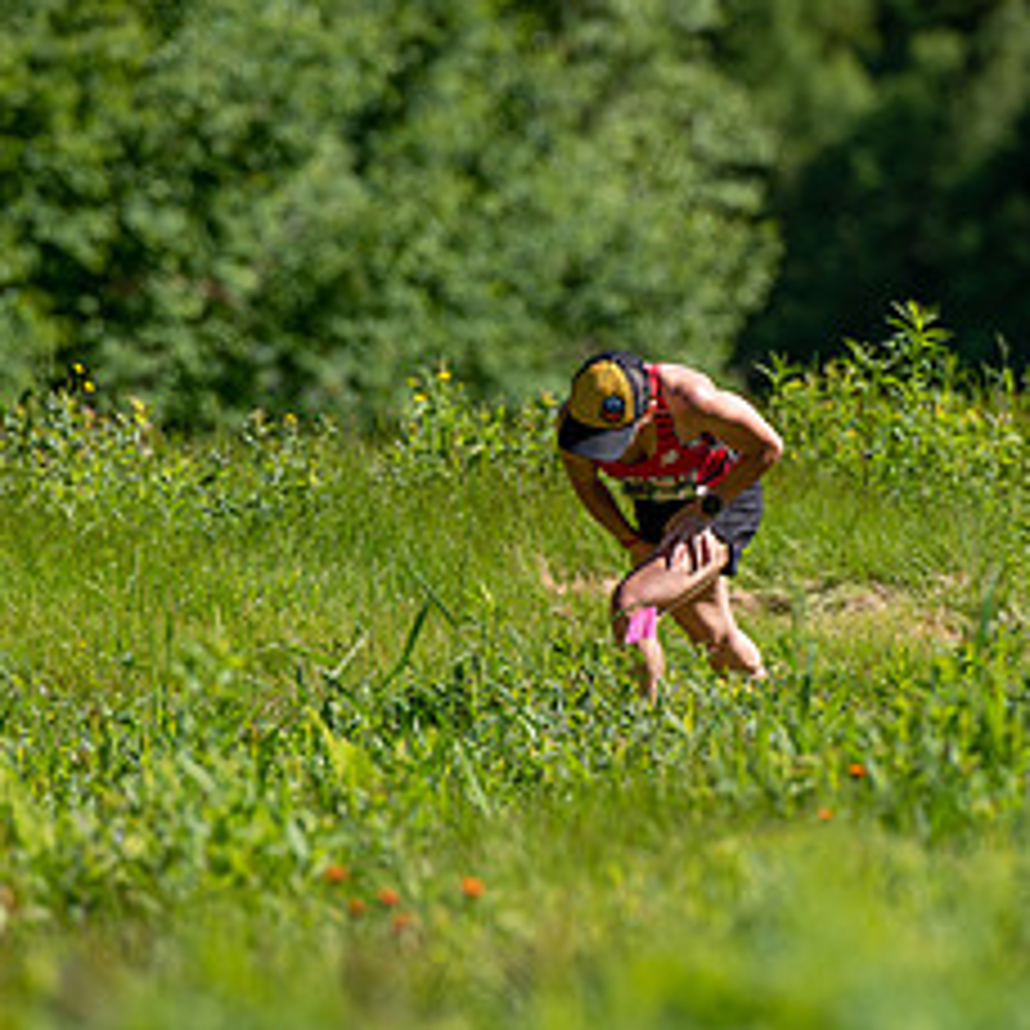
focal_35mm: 431
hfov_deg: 4.1
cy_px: 466
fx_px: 14509
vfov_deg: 4.1
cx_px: 508
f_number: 3.5
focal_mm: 200
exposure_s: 1/800
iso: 100
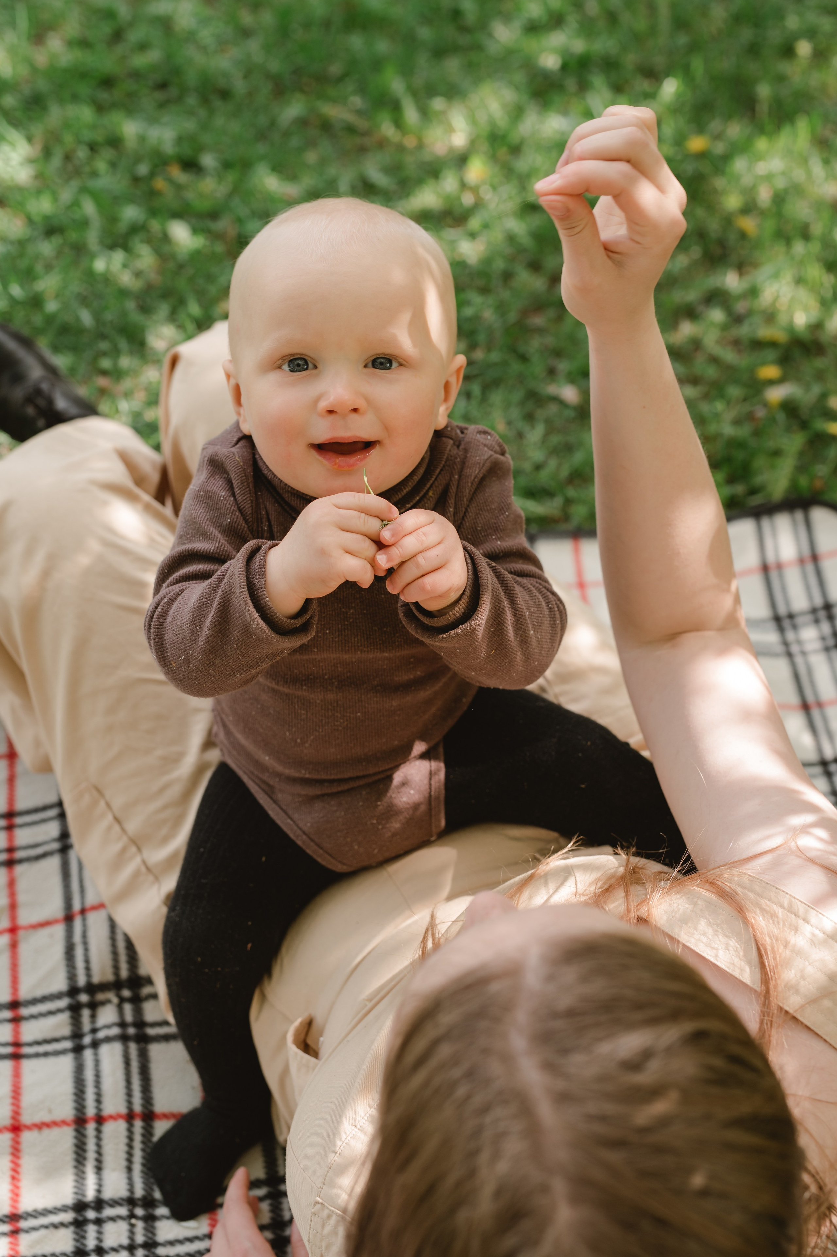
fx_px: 1745
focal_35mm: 50
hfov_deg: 27.0
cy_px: 628
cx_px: 418
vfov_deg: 39.6
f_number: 4
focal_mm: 50
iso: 200
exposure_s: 1/250
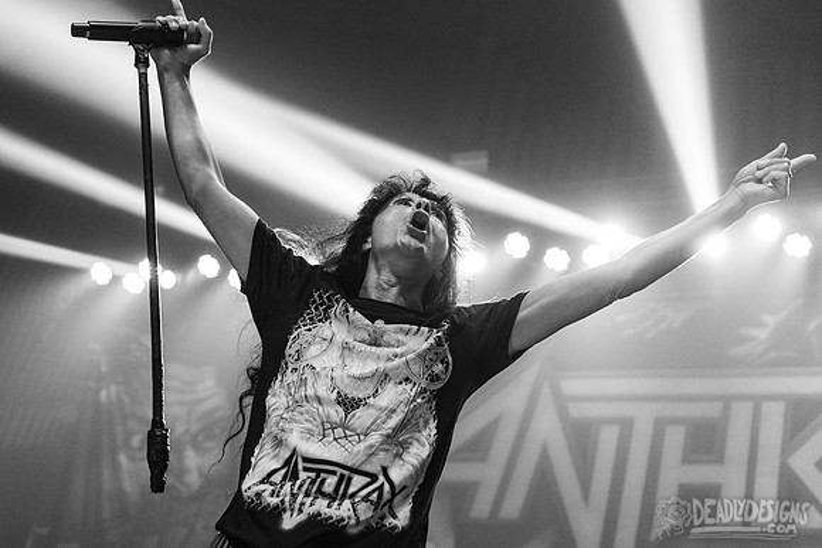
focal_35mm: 53
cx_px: 336
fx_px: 1216
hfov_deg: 37.2
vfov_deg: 25.4
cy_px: 324
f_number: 3.2
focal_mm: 45
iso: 2500
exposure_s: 1/640
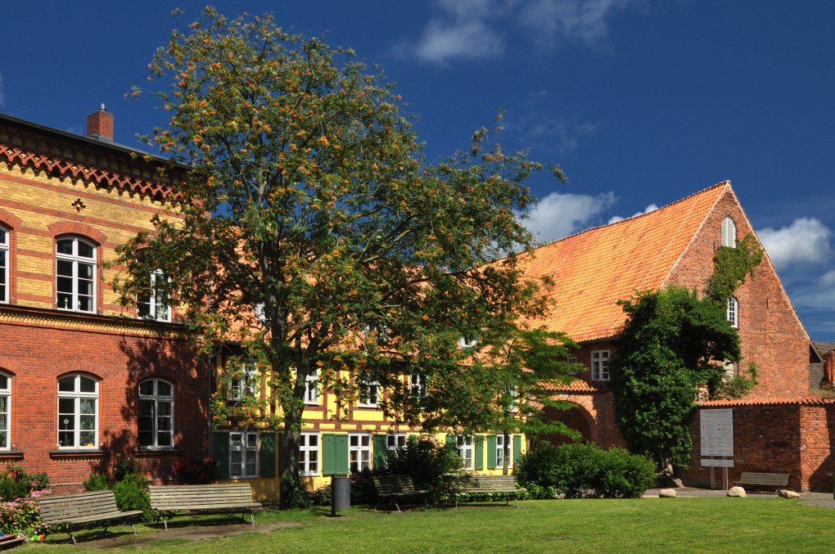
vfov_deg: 36.8
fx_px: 834
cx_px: 418
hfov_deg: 53.2
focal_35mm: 36
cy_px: 277
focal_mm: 24
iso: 250
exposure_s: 1/125
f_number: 10
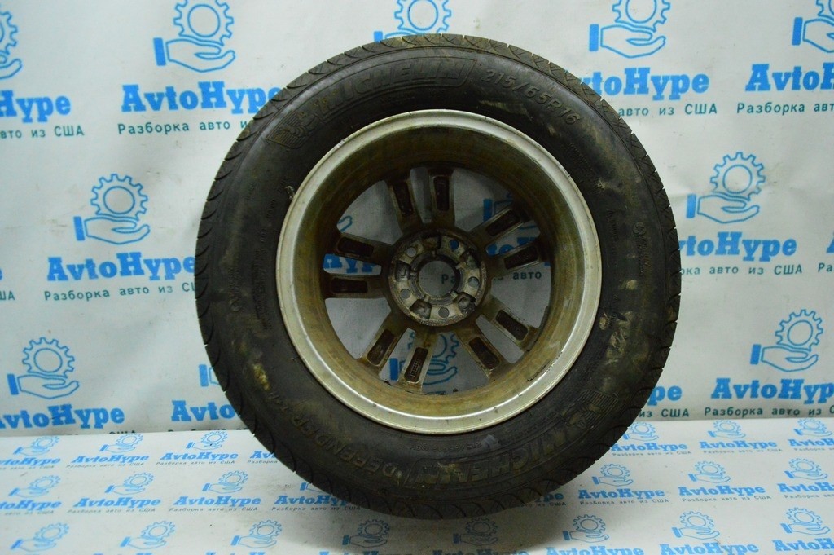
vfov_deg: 47.9
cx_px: 417
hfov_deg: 67.4
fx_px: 625
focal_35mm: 27
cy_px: 278
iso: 6400
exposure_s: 1/800
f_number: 3.5
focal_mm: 18
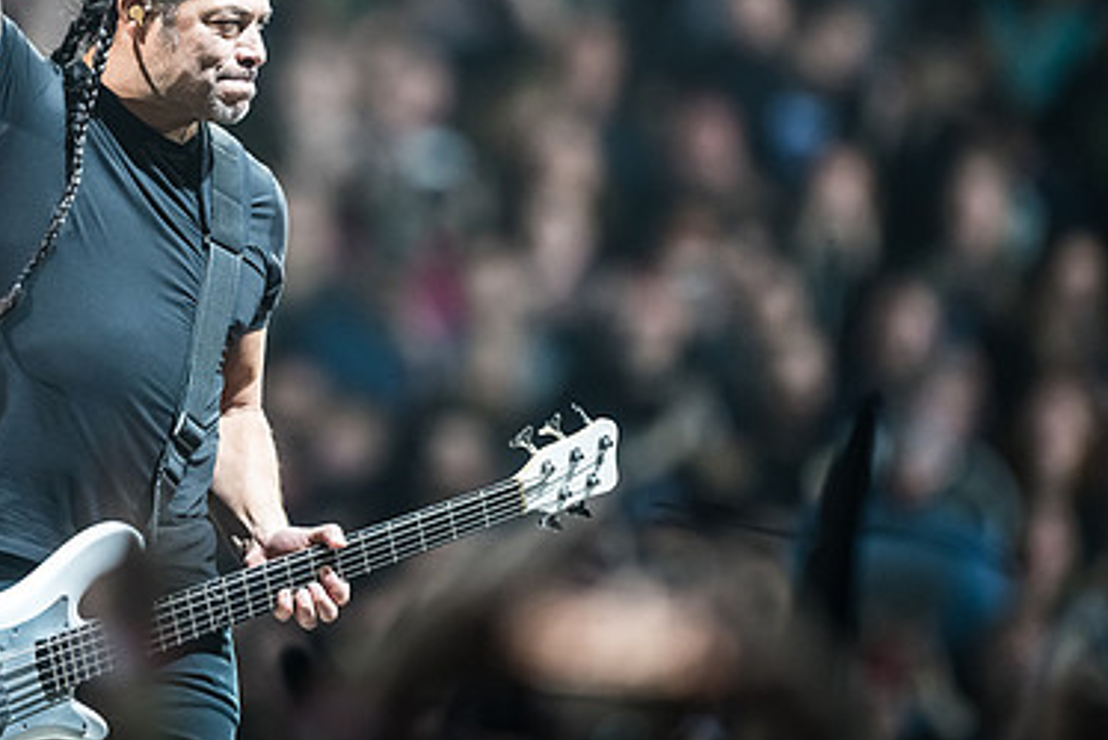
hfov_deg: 3.3
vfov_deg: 2.2
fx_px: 19096
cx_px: 299
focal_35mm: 620
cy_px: 197
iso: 3200
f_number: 2.8
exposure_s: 1/1000
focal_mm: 400
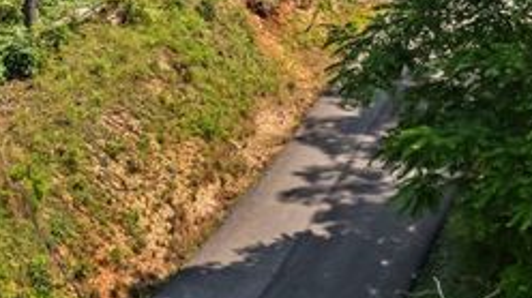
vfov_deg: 10.8
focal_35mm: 108
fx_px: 1522
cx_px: -208
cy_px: -149
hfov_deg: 18.1
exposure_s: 1/50
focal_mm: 12.29
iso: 120
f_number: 2.8
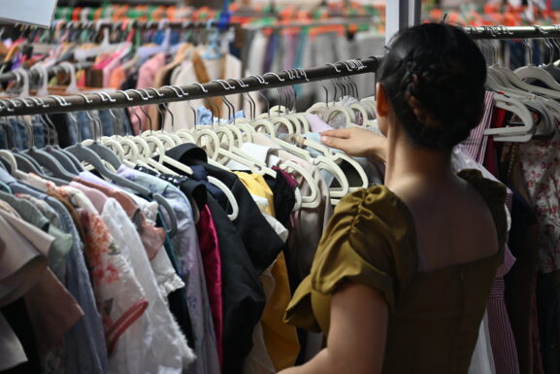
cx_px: 280
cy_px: 187
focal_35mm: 172
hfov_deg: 11.9
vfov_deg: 8.0
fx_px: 2684
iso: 400
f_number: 5
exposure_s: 1/160
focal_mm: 115
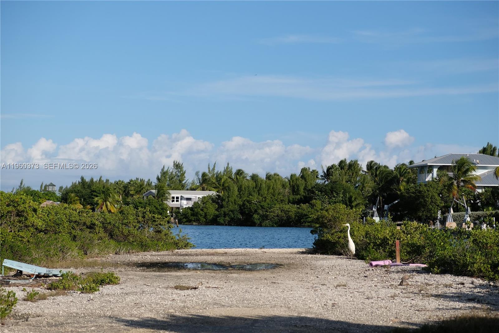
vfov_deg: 16.4
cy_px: 166
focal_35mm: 83
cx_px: 250
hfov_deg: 24.5
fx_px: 1150
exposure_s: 1/2400
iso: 200
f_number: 4
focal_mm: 55
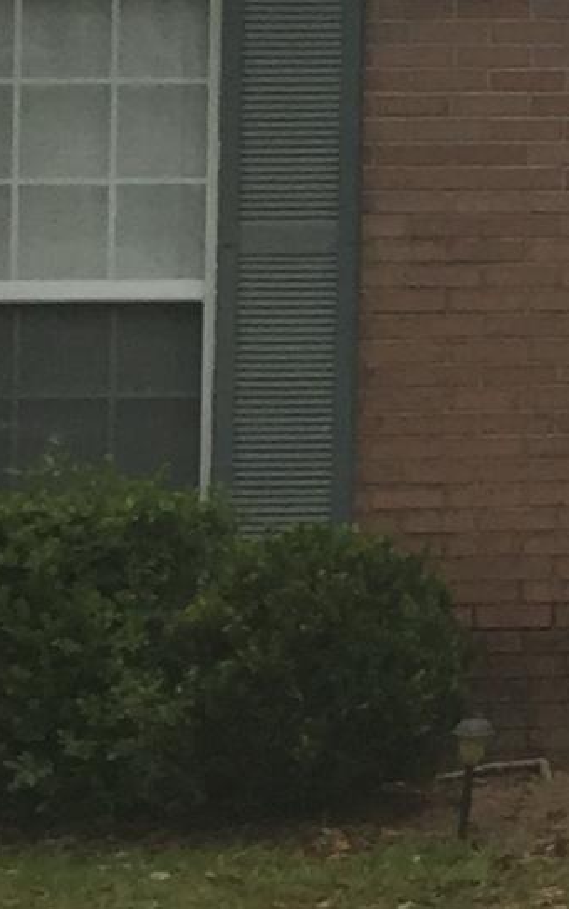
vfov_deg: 12.2
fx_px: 4216
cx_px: 2212
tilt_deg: +2.6
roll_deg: -0.6
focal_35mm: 170
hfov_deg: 6.4
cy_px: 114
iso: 32
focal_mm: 4.15
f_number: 2.2
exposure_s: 1/1276
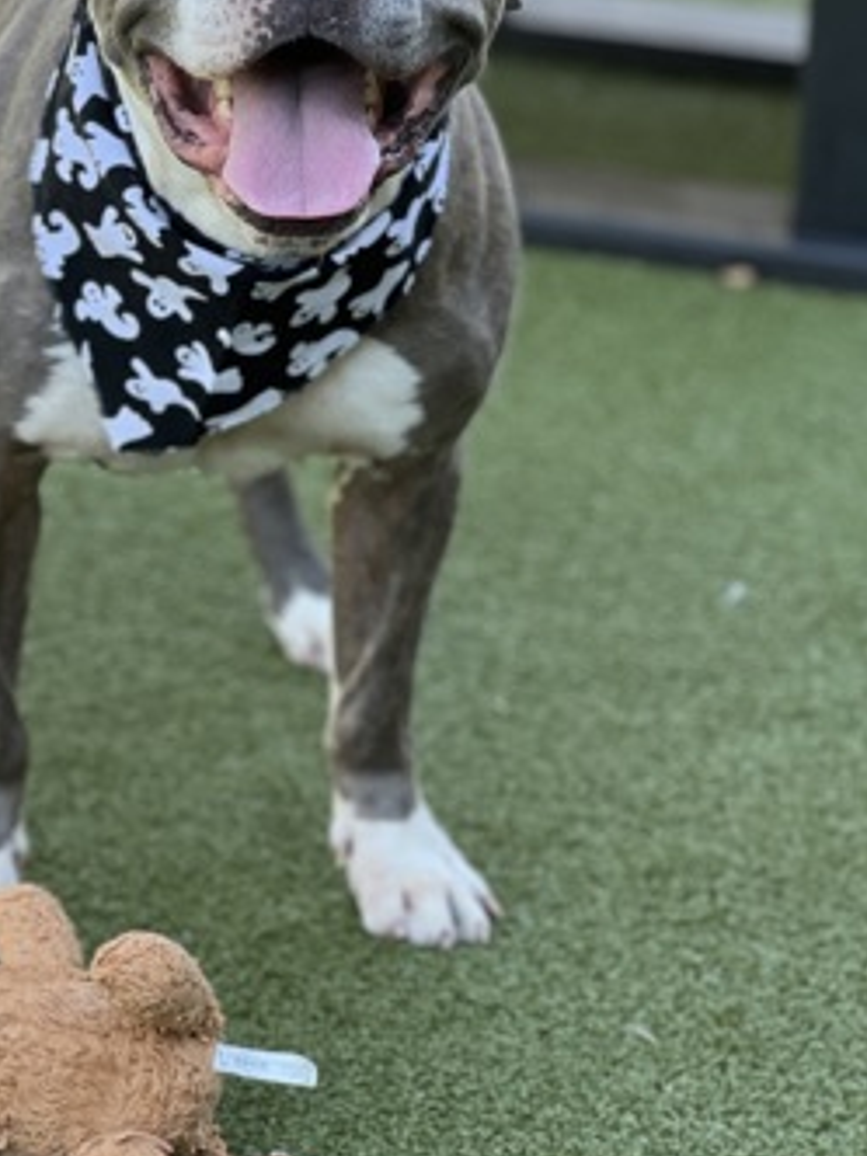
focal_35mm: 130
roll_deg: -4.5
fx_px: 4341
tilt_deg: -17.0
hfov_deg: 11.4
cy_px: 386
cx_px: 212
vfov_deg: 15.1
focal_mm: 9
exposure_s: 1/121
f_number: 2.8
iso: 40
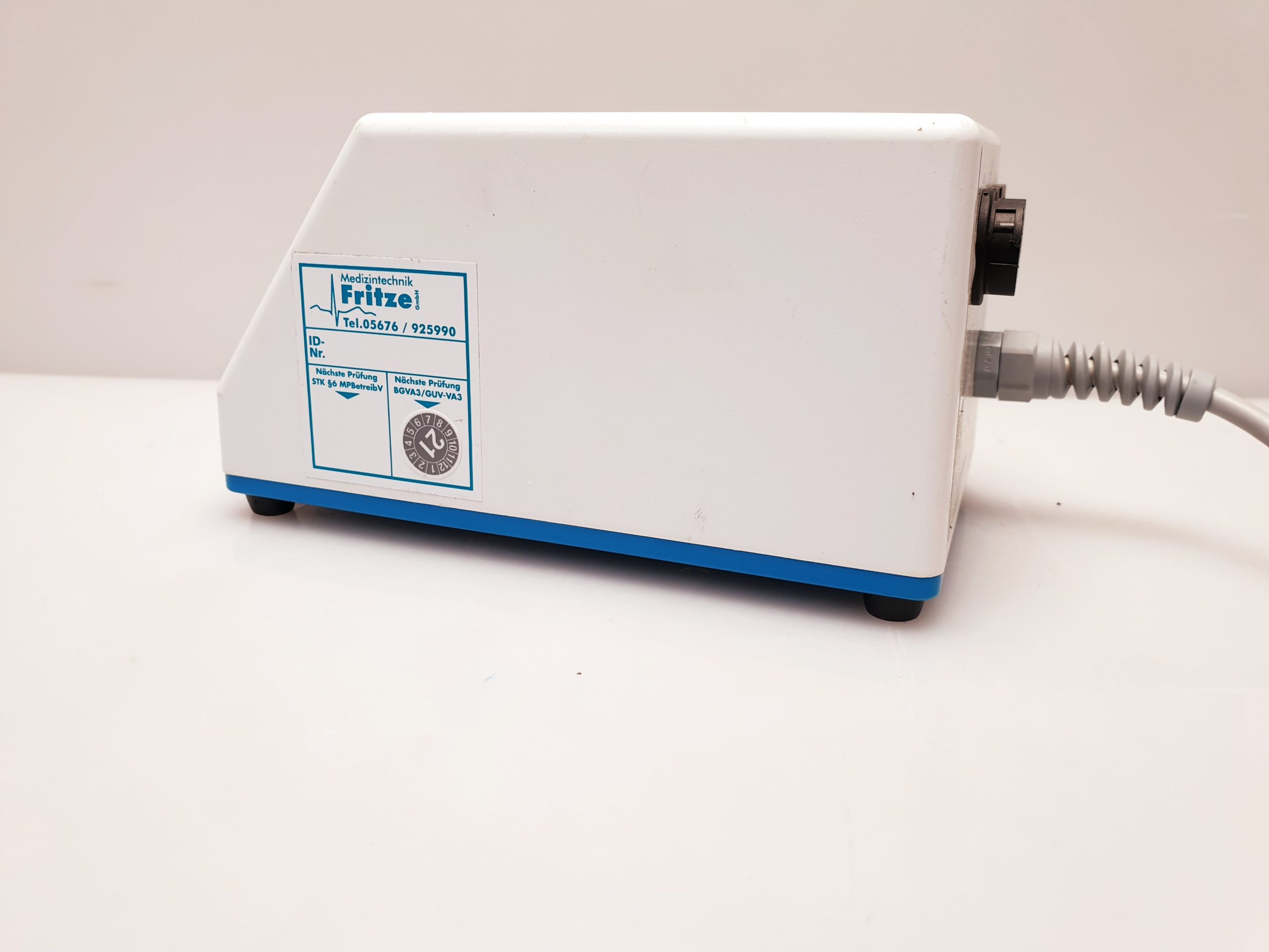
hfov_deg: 67.3
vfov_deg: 53.1
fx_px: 953
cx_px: 634
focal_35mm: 26
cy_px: 476
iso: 64
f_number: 2.4
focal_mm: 4.3
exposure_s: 1/50
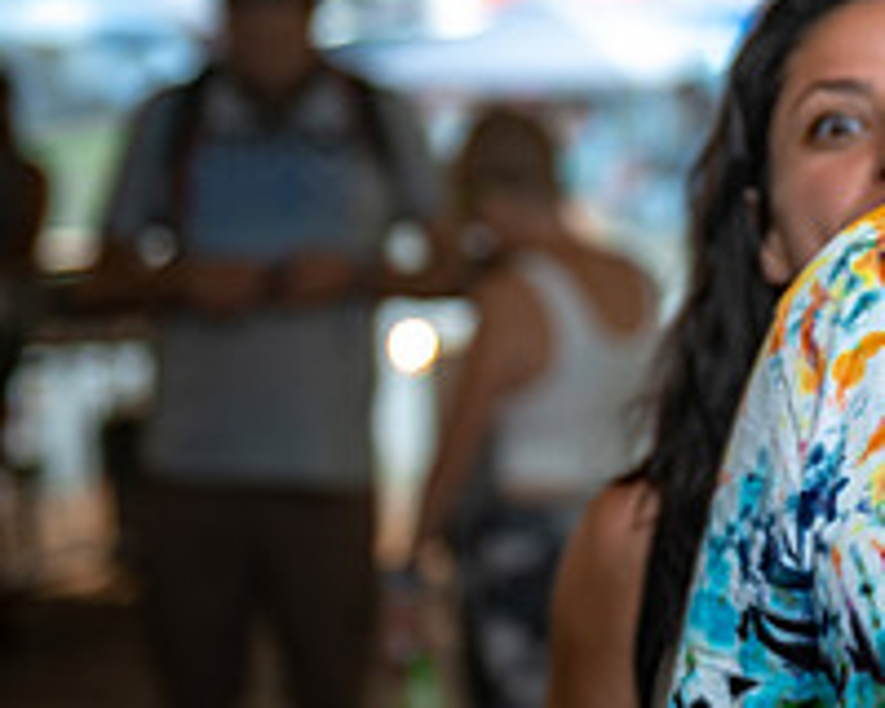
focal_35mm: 186
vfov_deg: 8.3
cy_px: 233
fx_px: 4872
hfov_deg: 10.3
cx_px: 971
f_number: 2.8
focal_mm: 58
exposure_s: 1/50
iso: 100
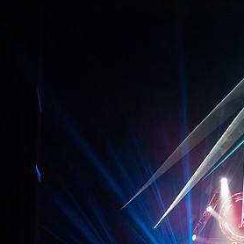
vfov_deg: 14.0
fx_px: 989
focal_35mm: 124
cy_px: 168
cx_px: 208
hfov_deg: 14.0
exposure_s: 1/250
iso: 6400
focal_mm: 70
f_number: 5.6
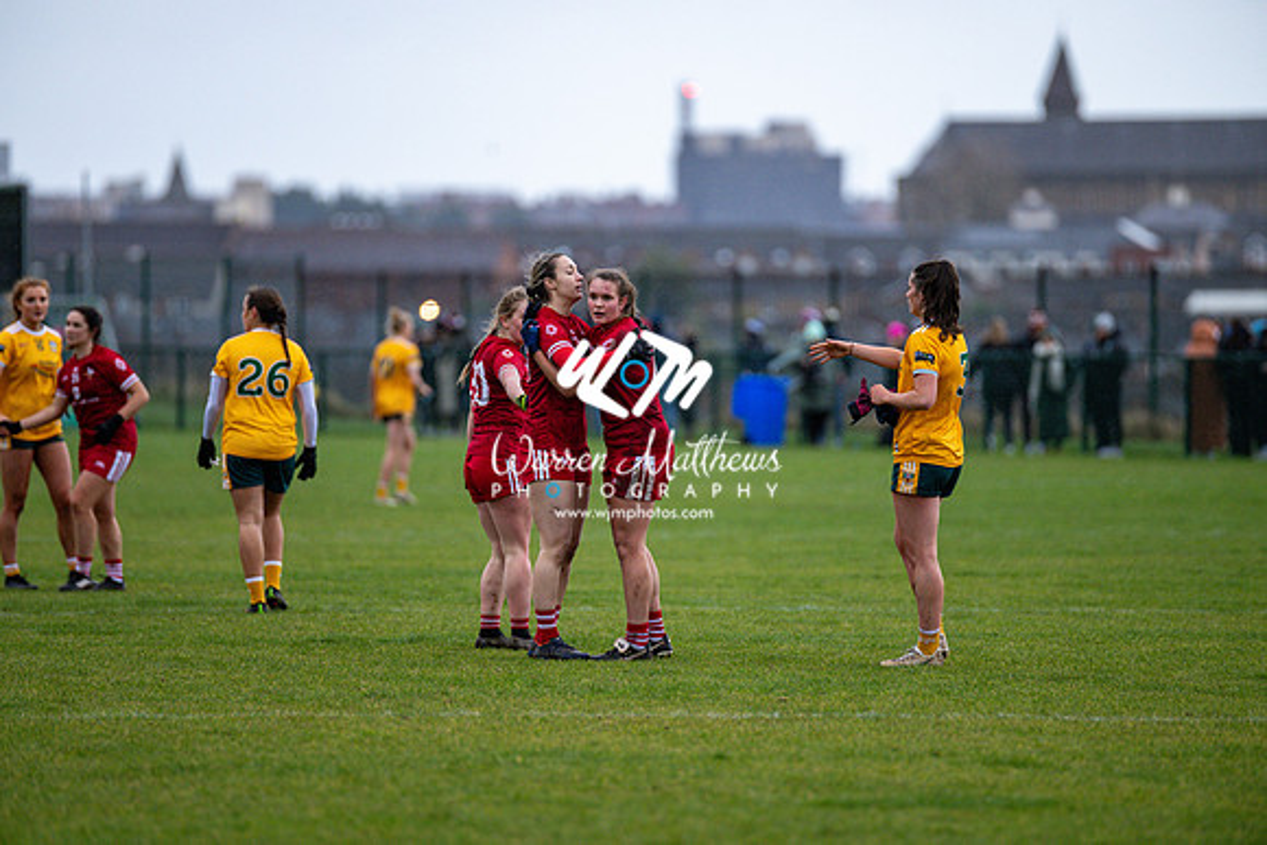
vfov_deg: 4.6
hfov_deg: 6.9
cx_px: 634
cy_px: 422
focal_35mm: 300
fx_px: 10560
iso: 2000
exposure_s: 1/640
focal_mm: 300
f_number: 2.8
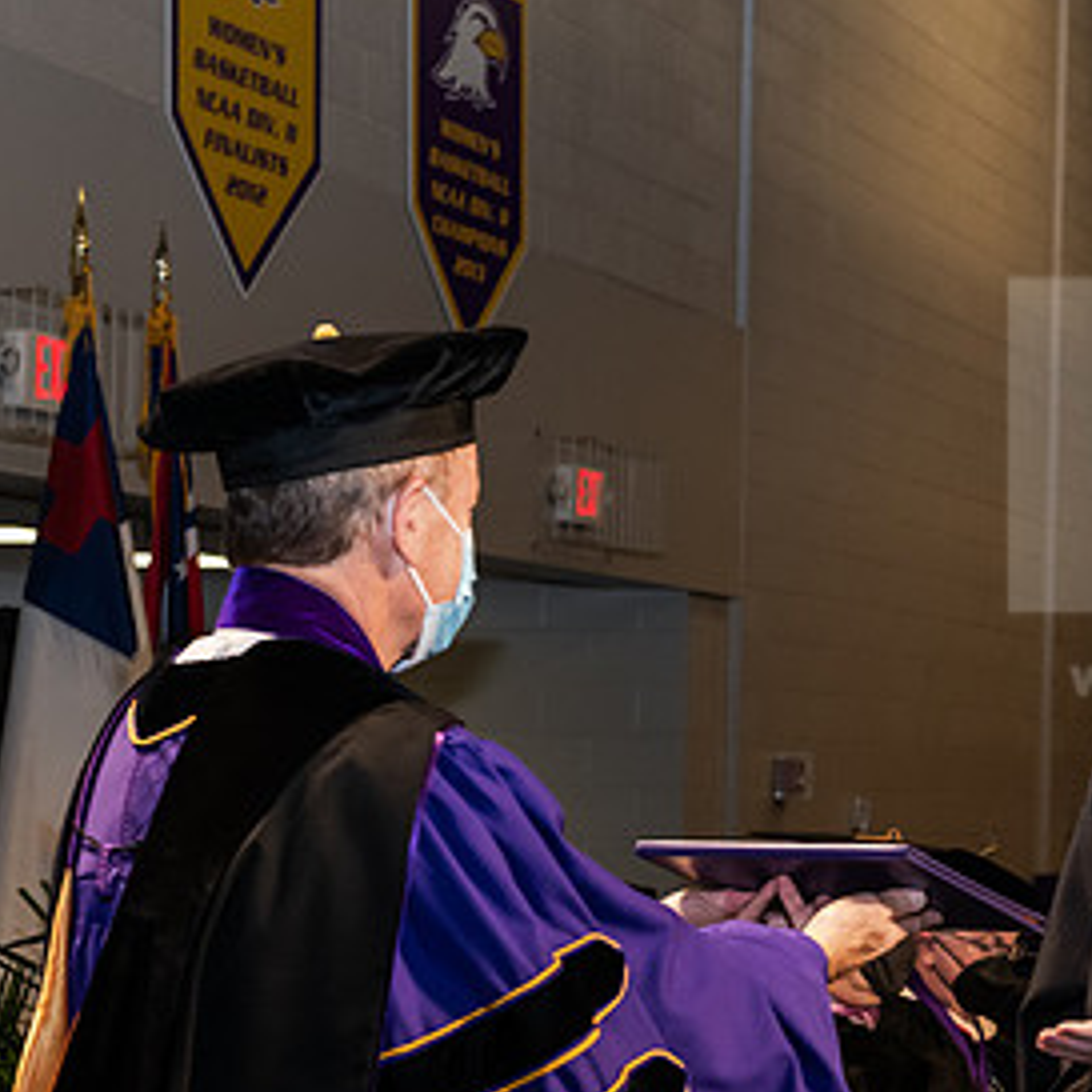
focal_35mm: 101
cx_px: 888
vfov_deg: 17.2
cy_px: 762
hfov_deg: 17.1
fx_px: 3605
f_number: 6.3
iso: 1600
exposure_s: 1/200
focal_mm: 56
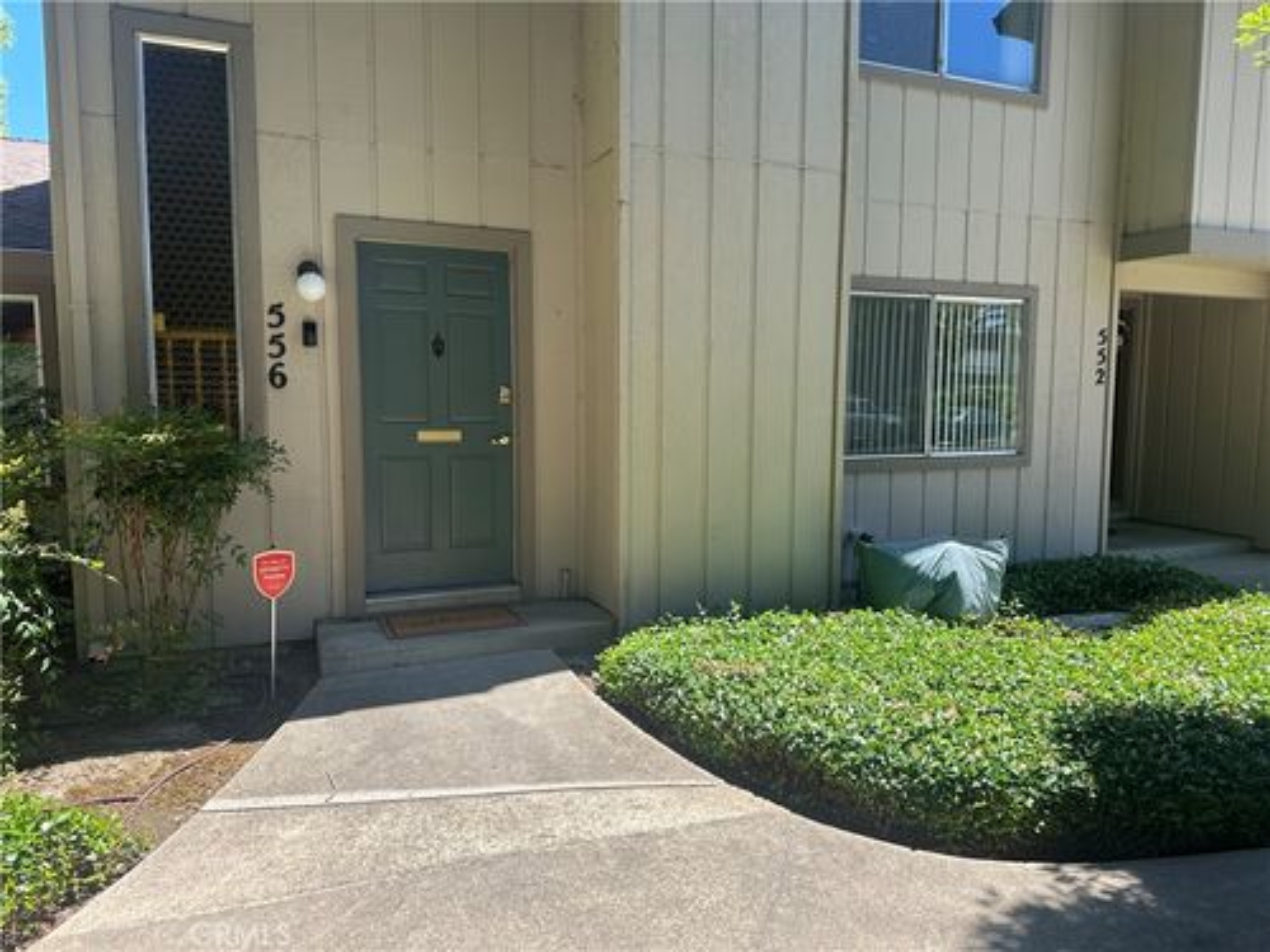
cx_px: 635
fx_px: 881
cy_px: 476
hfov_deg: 71.6
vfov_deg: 56.8
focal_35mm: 24
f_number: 1.78
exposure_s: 1/918
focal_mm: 6.86
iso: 80
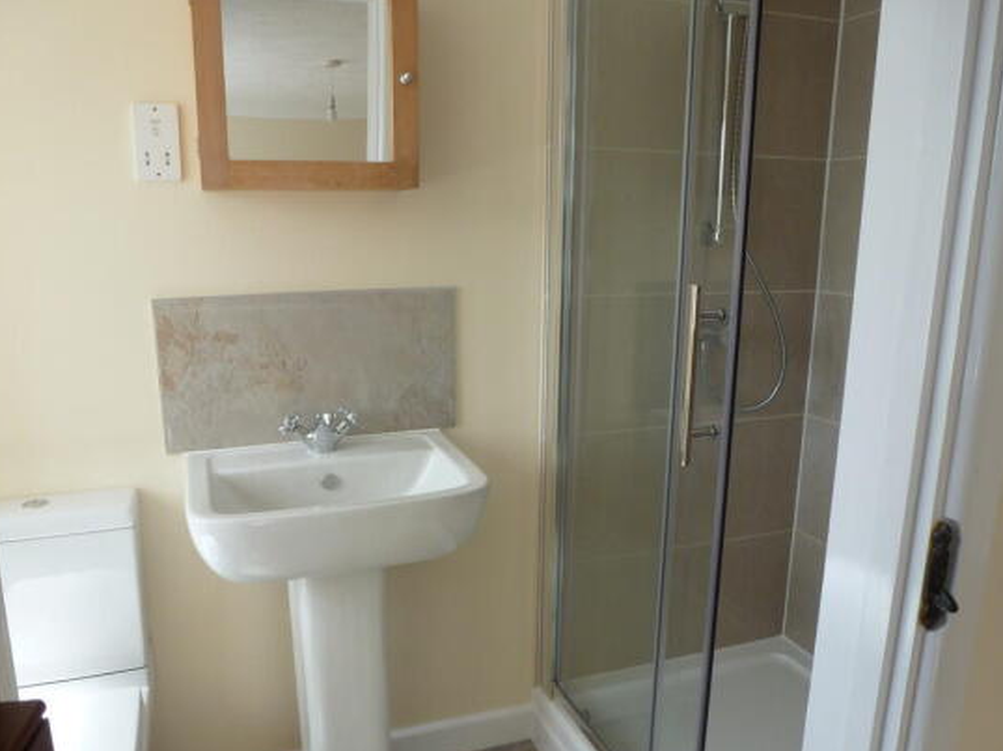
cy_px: 389
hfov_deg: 67.2
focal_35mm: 26
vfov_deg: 53.0
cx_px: 463
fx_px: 753
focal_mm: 4.3
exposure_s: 1/100
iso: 100
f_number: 3.3
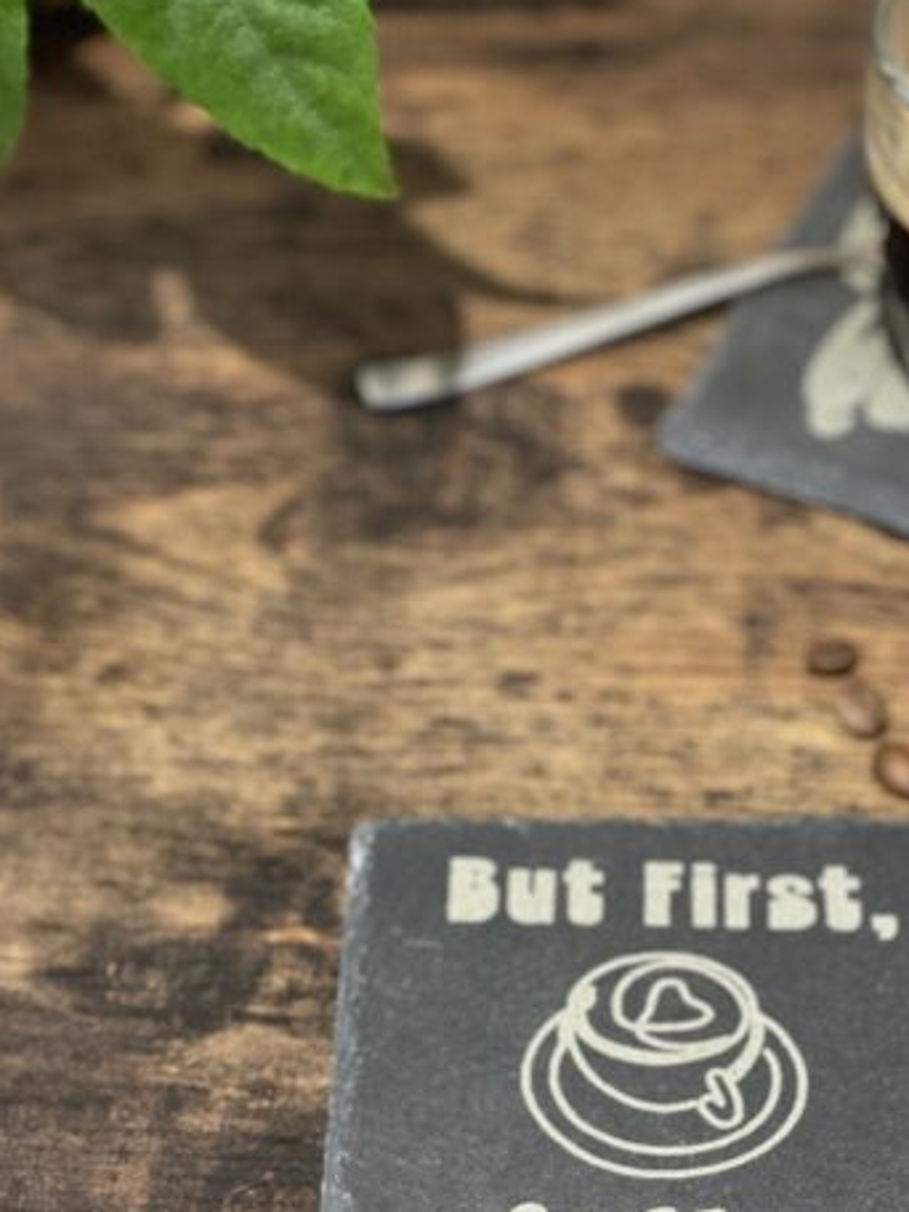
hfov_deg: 19.3
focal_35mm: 76
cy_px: 849
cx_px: 598
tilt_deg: -53.3
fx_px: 2661
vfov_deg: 25.5
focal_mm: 6
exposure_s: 1/33
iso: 400
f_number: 2
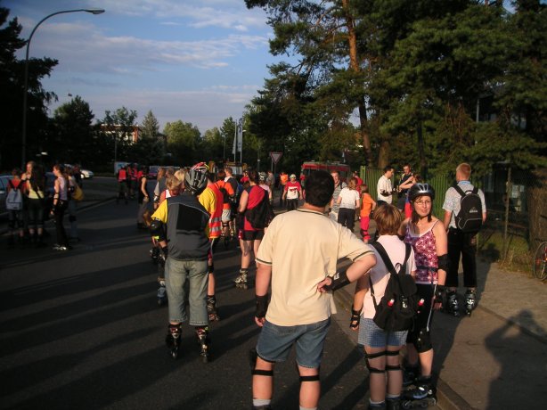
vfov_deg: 38.6
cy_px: 205
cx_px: 274
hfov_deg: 50.2
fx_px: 584
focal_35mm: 37
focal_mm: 5.7
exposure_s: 1/750
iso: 50
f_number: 2.8
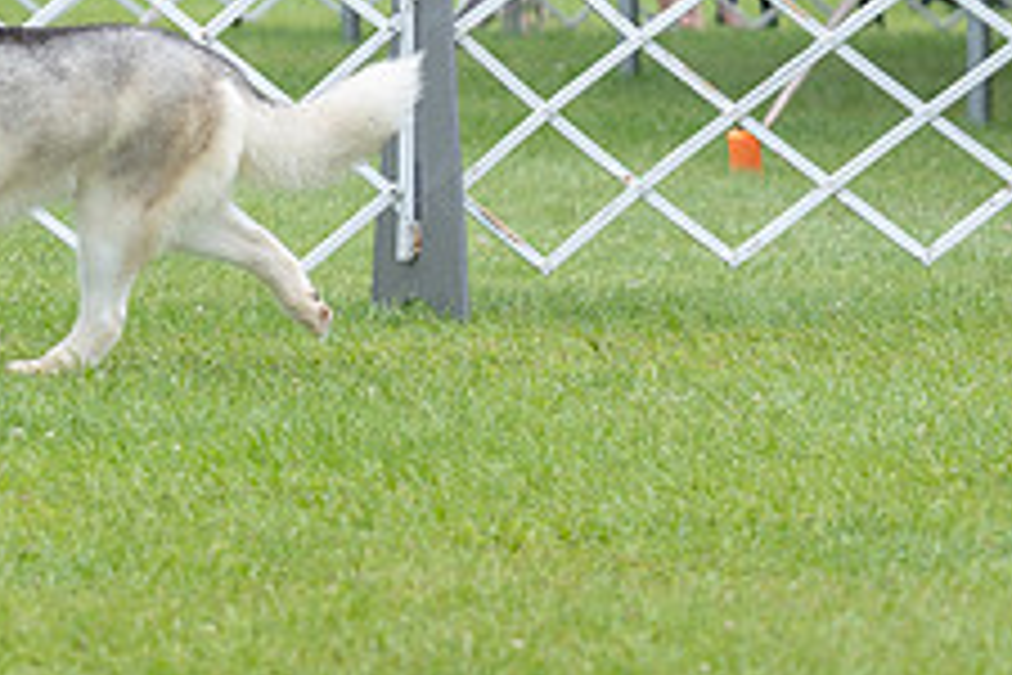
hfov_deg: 5.5
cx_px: -238
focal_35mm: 373
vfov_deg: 3.7
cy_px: -164
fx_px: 10485
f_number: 3.5
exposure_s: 1/1250
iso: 400
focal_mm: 97
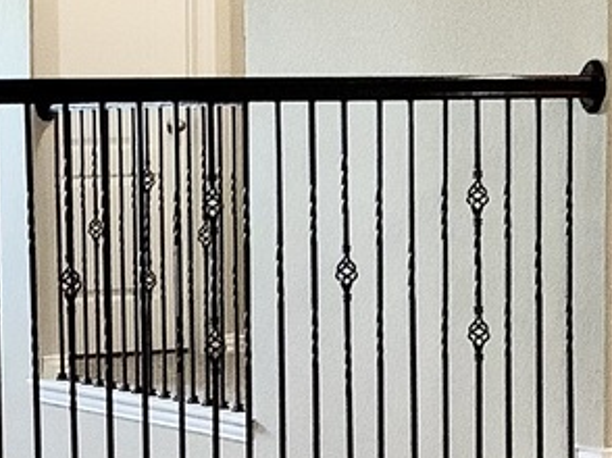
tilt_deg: -5.8
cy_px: 404
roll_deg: +0.6
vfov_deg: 9.7
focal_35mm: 152
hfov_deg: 12.8
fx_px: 2685
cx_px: -46
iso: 320
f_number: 2.4
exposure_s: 1/40
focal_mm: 3.3
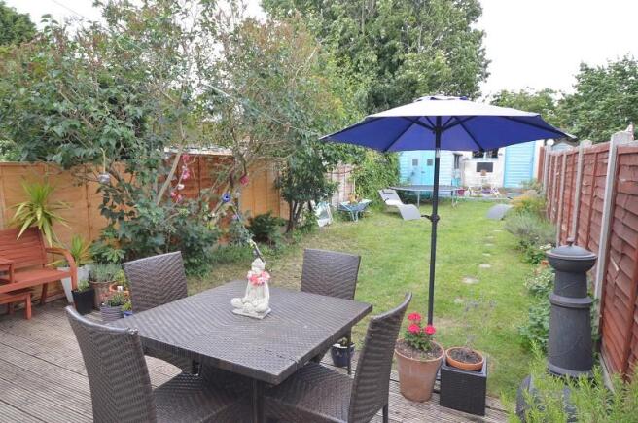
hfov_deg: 77.4
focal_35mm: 22
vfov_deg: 56.0
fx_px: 398
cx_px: 319
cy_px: 212
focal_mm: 15
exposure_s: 1/100
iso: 800
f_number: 10
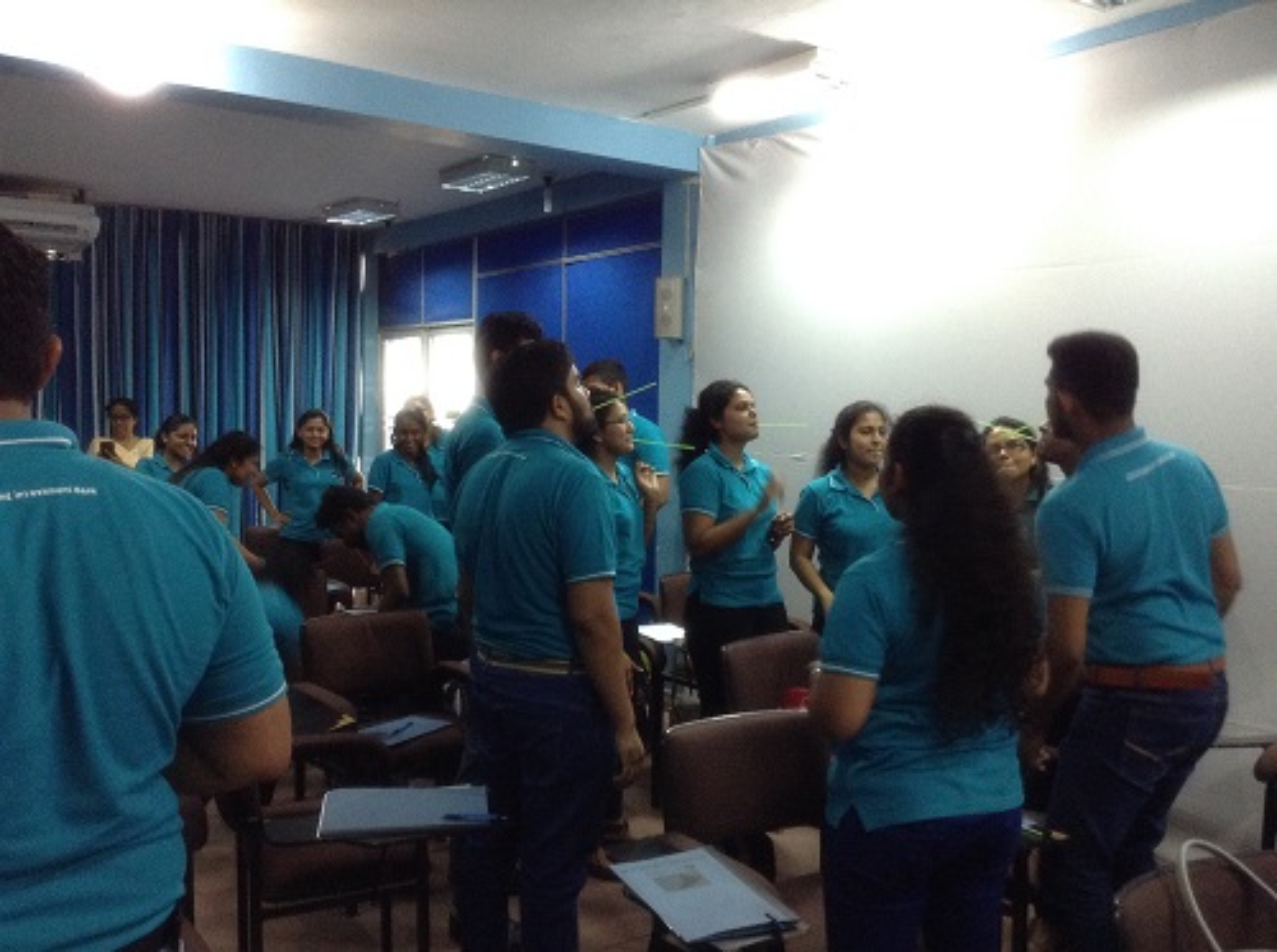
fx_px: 1215
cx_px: 638
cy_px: 476
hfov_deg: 55.4
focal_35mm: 33
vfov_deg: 42.8
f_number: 2.4
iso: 200
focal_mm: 3.3
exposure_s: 1/15
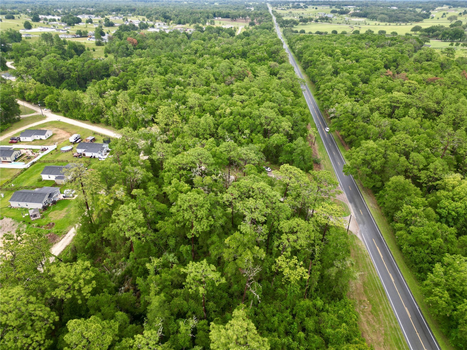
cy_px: 175
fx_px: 324
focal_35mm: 24
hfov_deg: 71.6
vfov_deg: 56.8
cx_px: 234
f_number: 1.7
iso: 110
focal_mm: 6.72
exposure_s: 1/250
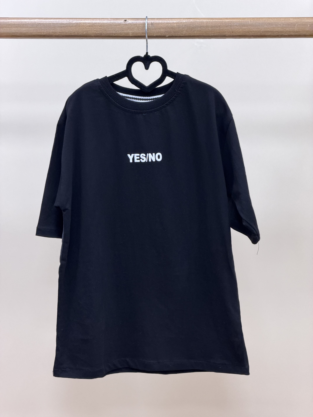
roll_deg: +0.3
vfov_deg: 19.6
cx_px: 156
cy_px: 208
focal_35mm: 100
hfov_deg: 14.8
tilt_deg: -8.4
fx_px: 1206
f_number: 2.8
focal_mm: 16.89
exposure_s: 1/100
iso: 250
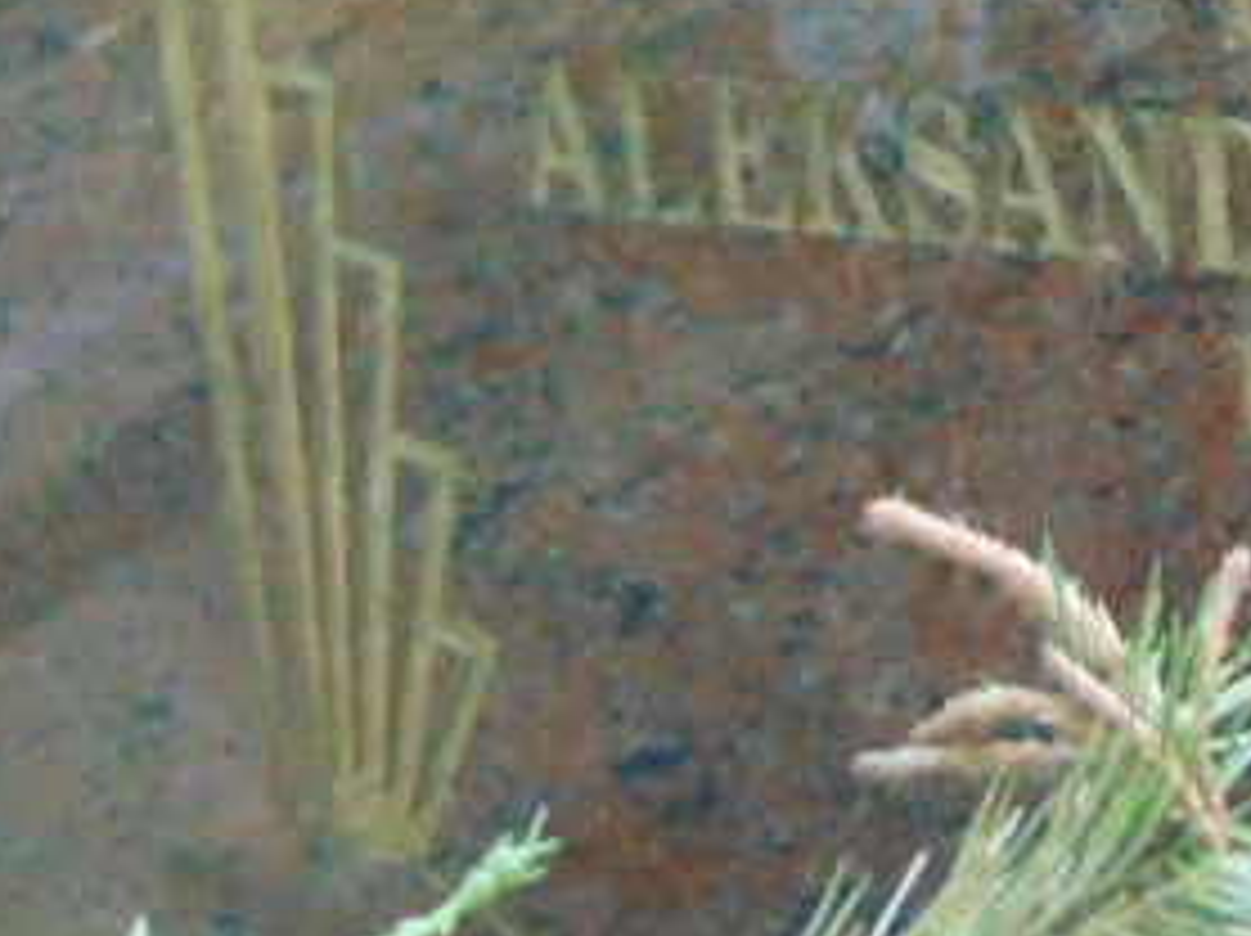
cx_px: 1413
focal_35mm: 249
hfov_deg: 7.9
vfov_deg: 6.0
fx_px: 8991
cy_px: 153
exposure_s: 1/80
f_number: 3.9
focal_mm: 19.4
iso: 800
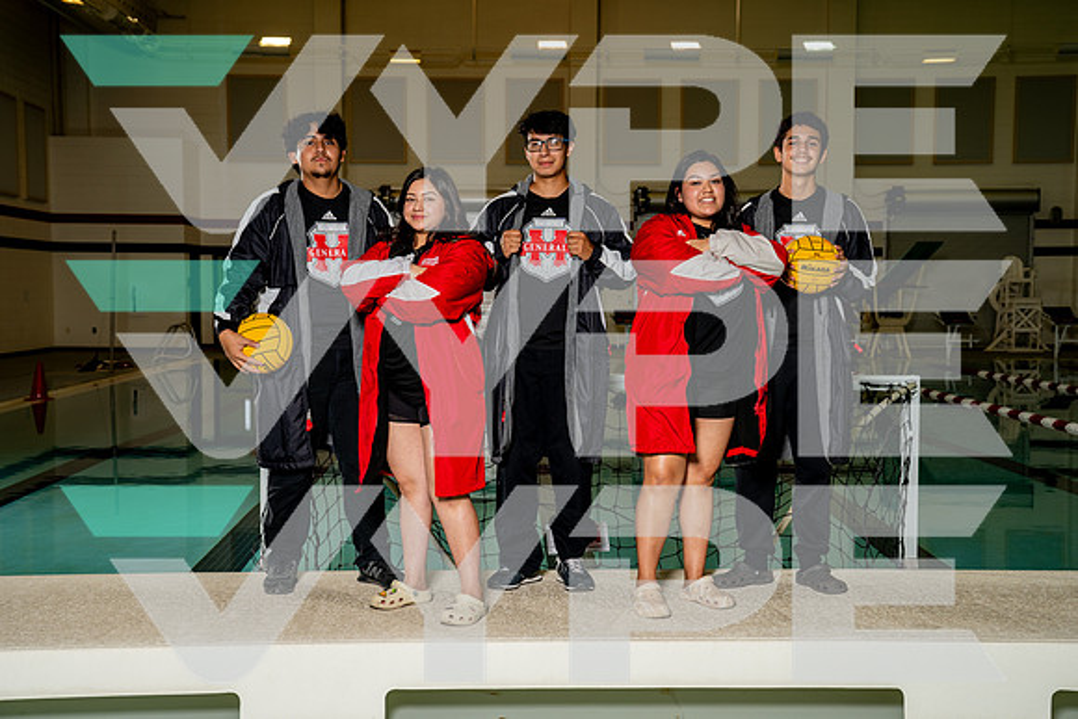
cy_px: 360
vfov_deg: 27.3
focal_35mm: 49
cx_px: 539
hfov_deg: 40.0
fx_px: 1480
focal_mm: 49
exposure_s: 1/250
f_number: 5.6
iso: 100
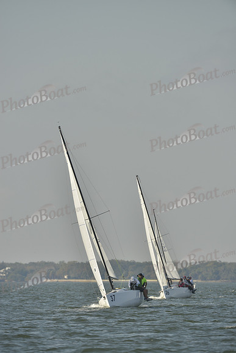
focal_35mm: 350
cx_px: 118
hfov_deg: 3.9
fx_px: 3439
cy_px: 176
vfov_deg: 5.9
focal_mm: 350
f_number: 7.1
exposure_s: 1/1600
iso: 280
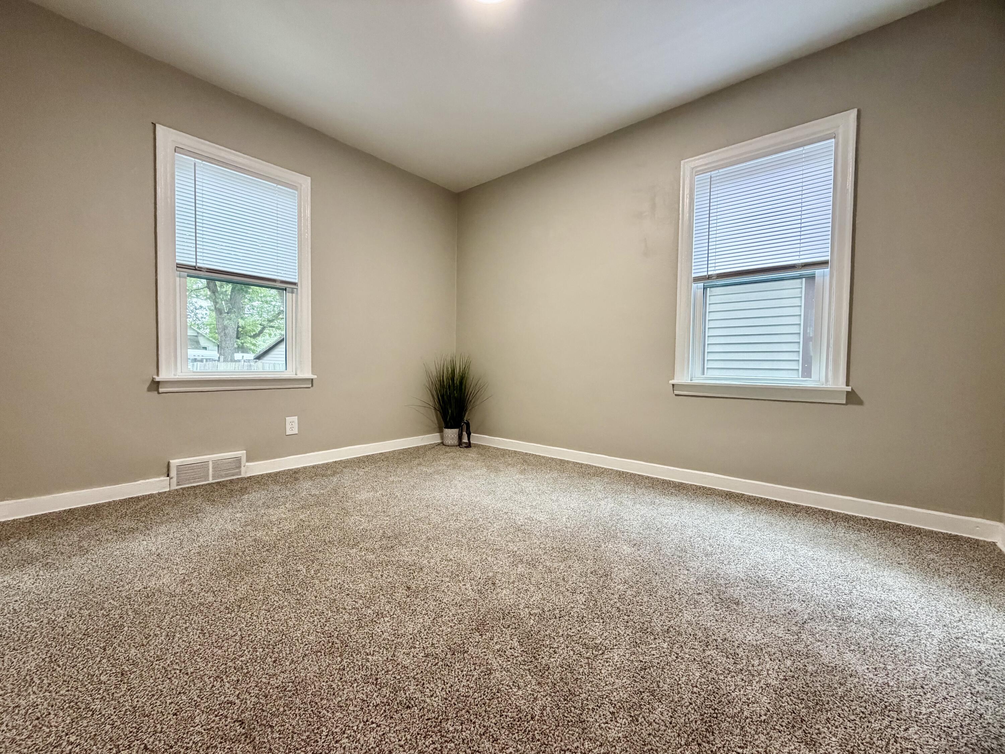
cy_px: 377
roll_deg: -1.1
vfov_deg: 85.7
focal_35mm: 14
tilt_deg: -1.3
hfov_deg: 102.1
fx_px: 406
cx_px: 502
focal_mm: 2.22
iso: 320
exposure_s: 1/120
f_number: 2.2
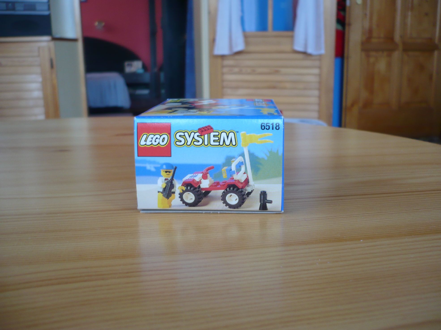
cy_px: 165
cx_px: 220
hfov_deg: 52.6
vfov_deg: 40.7
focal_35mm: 35
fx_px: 446
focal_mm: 5.8
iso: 100
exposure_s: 1/25
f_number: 2.8
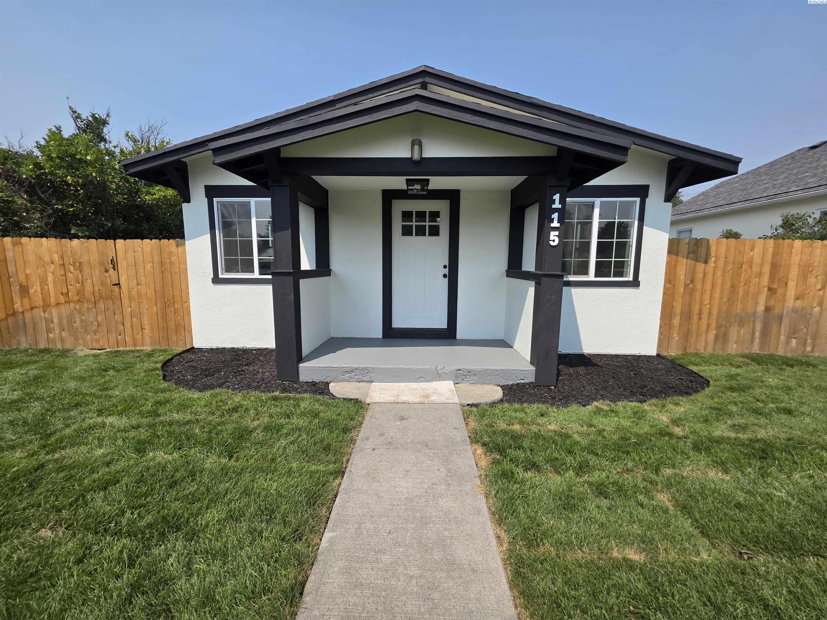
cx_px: 414
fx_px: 311
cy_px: 310
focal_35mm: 13
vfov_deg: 89.9
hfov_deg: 106.2
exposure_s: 1/2483
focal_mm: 2.2
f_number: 1.9
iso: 40
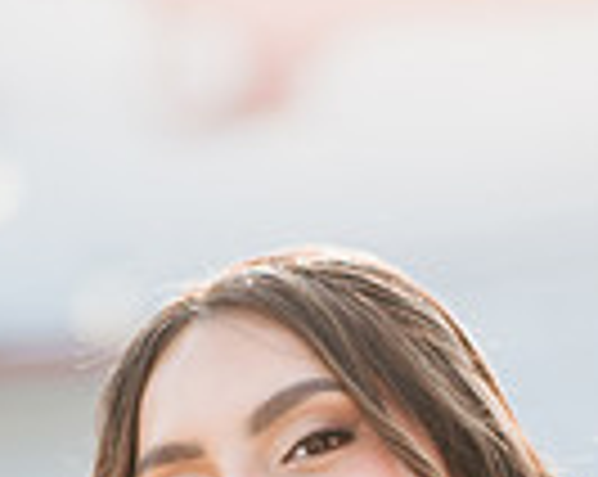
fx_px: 3252
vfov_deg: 8.2
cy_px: 765
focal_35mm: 184
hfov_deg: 10.5
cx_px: 189
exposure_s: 1/2500
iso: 100
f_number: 1.4
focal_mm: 58
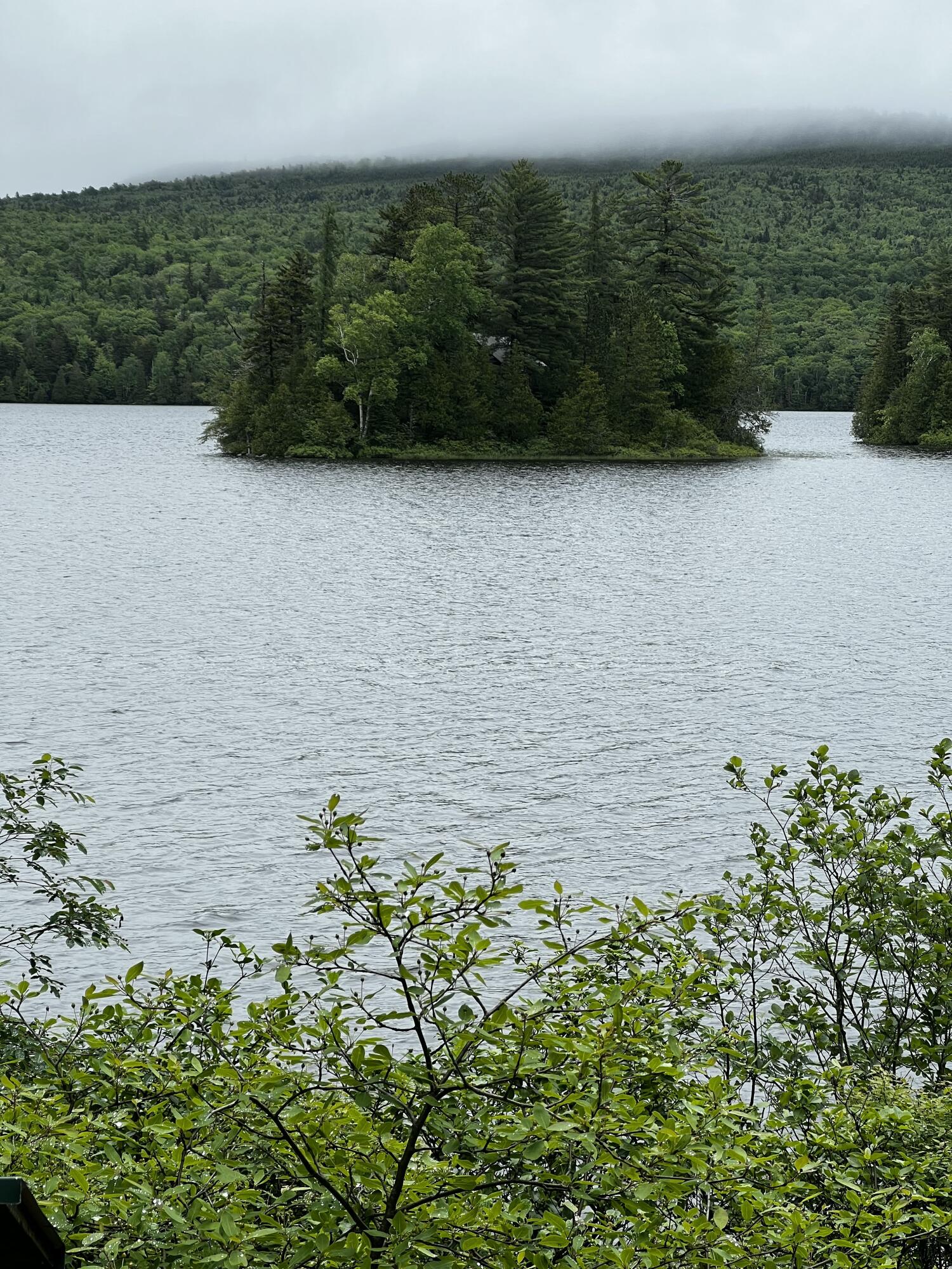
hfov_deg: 19.1
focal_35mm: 77
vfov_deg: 25.3
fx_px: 2824
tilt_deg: -3.6
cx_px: 476
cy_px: 634
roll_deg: -1.3
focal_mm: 9
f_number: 2.8
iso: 32
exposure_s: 1/292
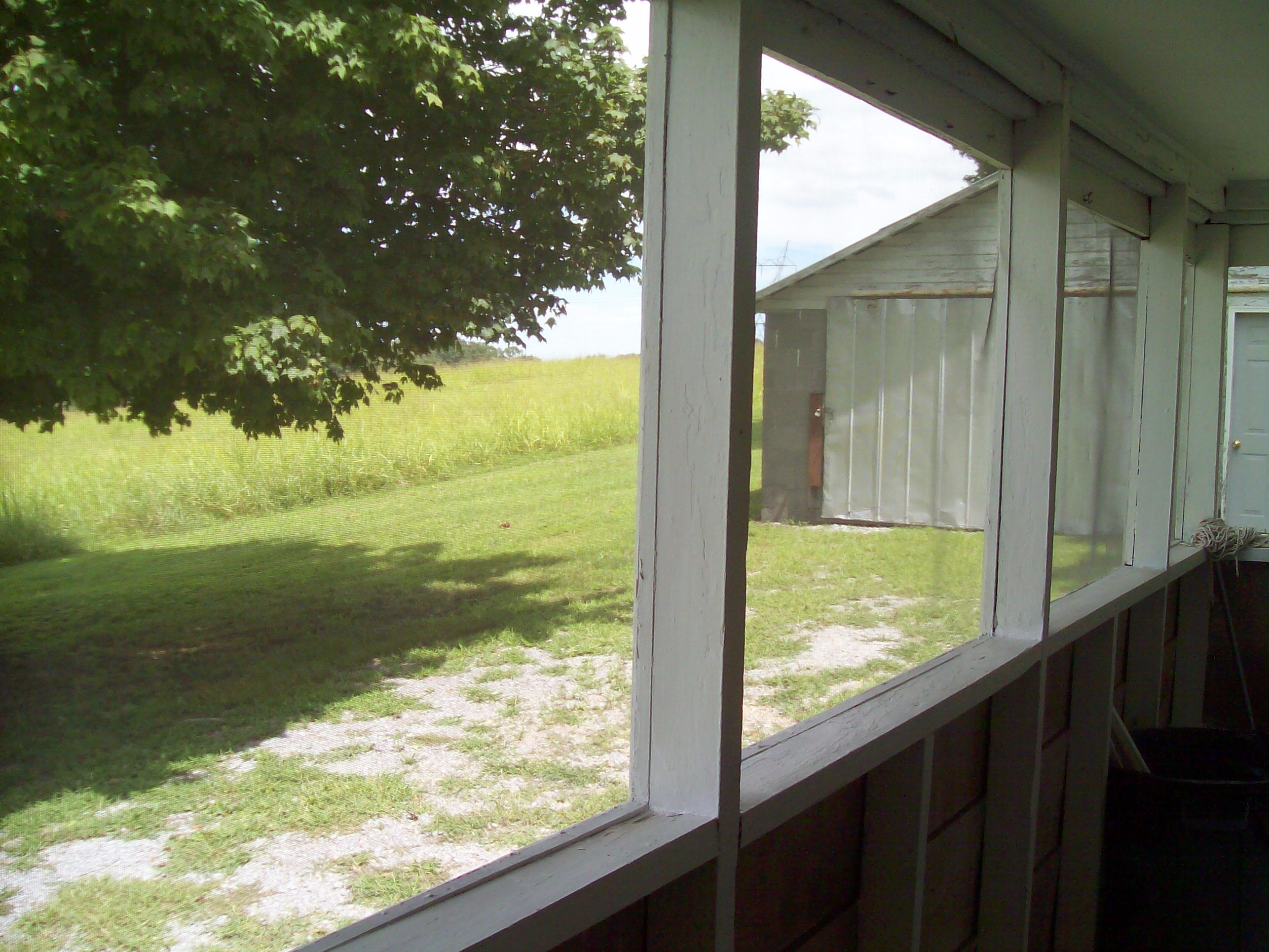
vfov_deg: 39.6
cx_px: 634
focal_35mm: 36
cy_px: 476
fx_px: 1319
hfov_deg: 51.4
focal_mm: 6
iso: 80
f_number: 2.7
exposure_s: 1/465
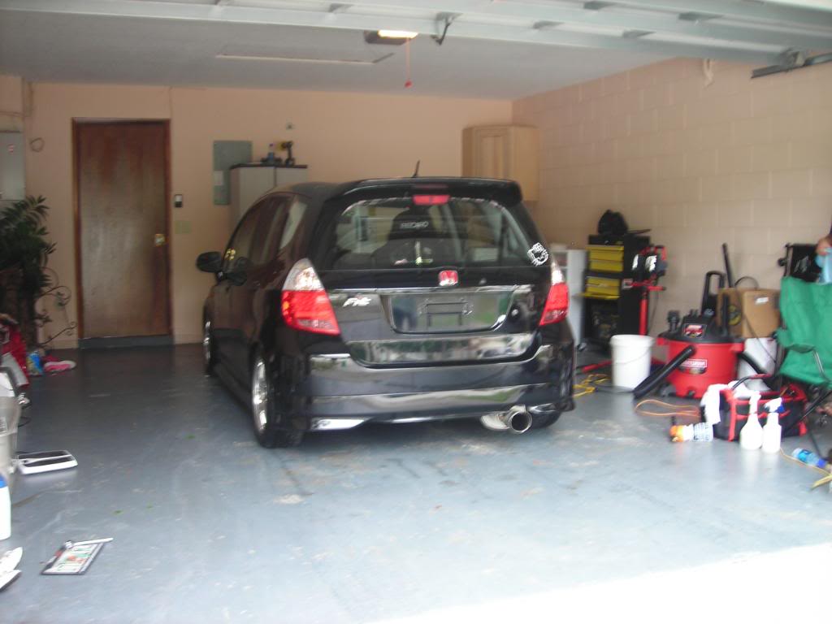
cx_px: 416
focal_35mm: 38
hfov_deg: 49.0
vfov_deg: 37.7
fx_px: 913
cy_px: 312
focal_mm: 6.3
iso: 50
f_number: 3.2
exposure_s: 1/5.1
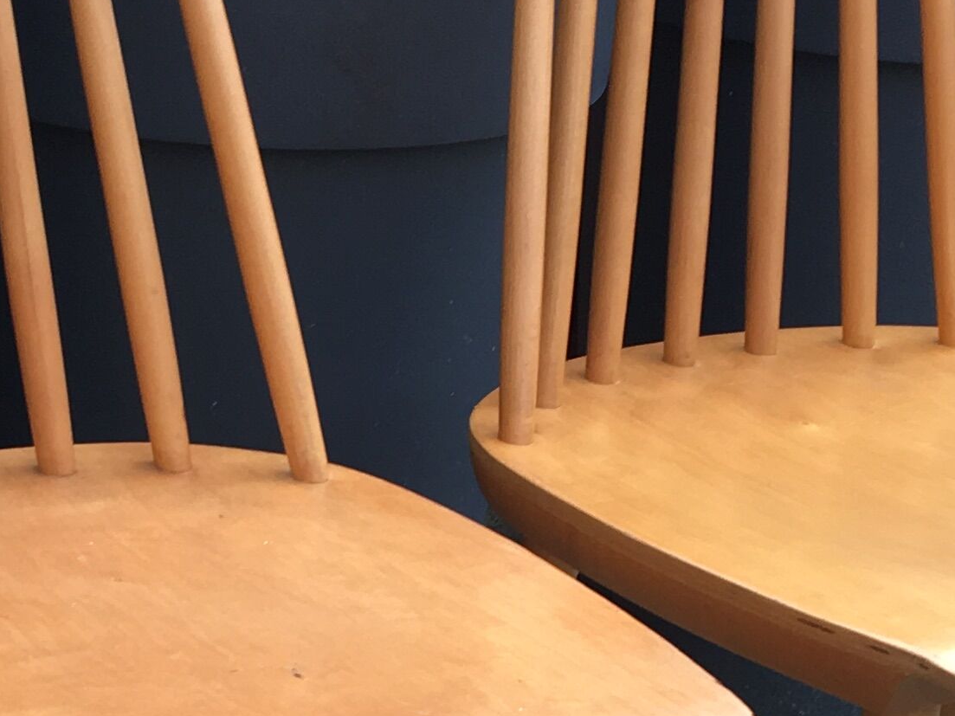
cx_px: 248
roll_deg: -3.4
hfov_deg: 18.4
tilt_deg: -27.6
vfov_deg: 13.7
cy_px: 801
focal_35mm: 106
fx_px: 2924
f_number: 2.2
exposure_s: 1/50
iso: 32
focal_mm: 4.15
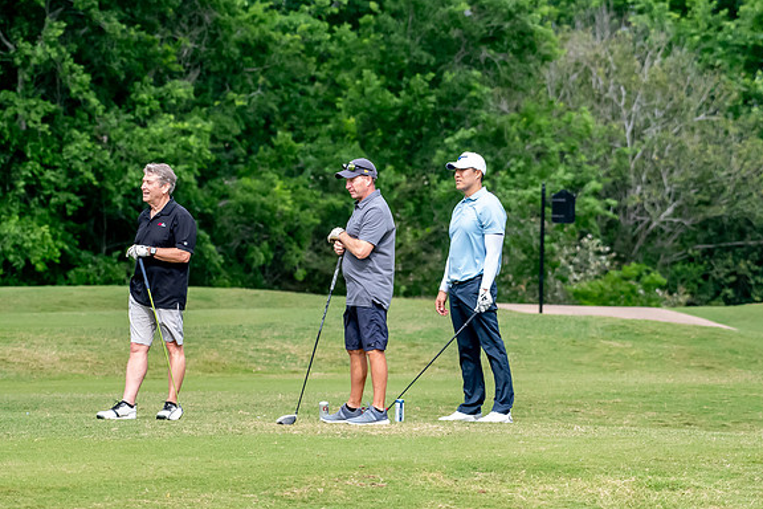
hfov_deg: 6.8
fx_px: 6400
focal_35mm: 302
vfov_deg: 4.6
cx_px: 383
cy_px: 255
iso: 1600
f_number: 5.6
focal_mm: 200
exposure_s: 1/2000
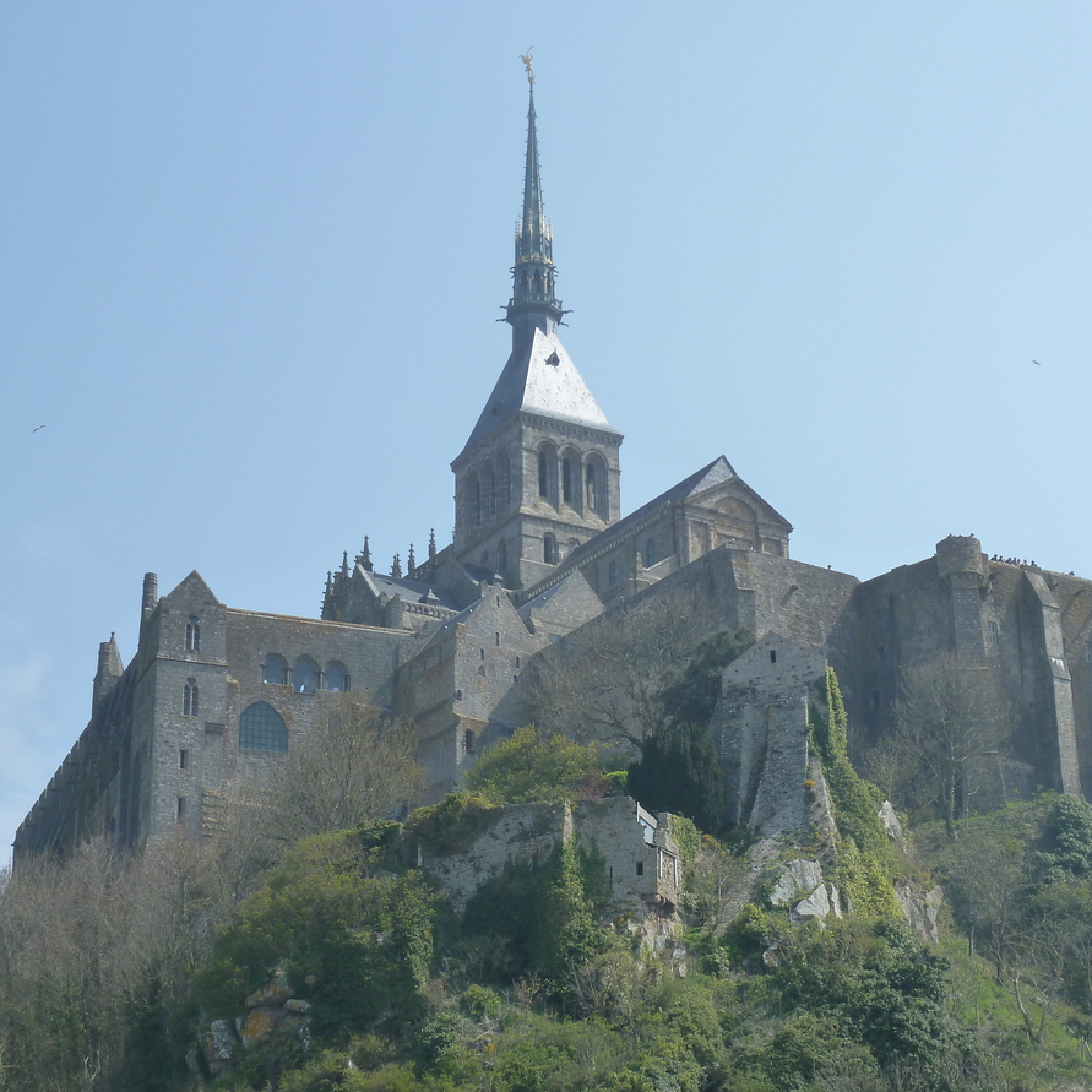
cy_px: 542
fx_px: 2677
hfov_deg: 23.0
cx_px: 598
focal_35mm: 75
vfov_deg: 23.1
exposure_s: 1/500
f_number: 5
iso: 125
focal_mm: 10.3
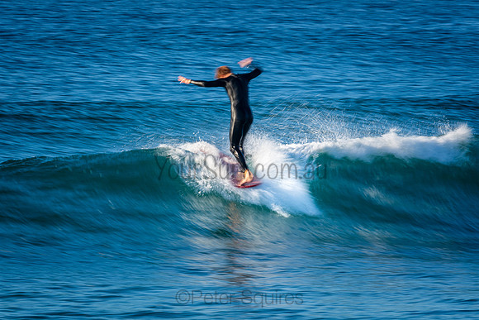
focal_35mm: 750
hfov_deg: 2.7
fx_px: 9981
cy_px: 160
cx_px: 240
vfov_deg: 1.8
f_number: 22
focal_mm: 500
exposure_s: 1/20
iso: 100
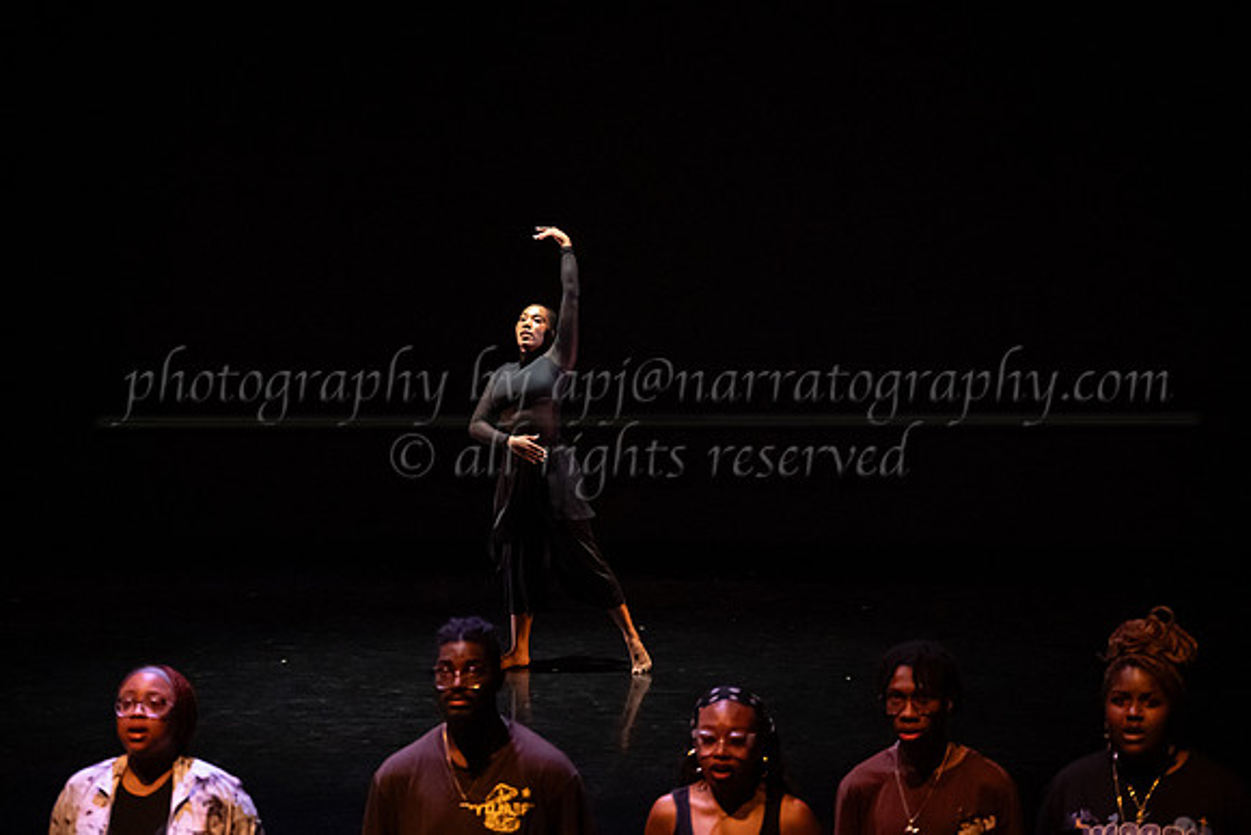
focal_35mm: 87
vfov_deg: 15.8
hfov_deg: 23.5
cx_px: 529
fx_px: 3010
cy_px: 353
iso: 4000
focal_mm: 75
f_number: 3.5
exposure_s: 1/160
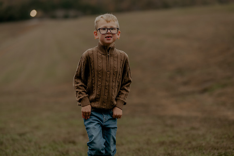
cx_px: 117
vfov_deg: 16.1
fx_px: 552
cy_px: 78
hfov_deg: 23.9
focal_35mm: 85
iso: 400
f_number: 1.8
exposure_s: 1/250
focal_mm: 85
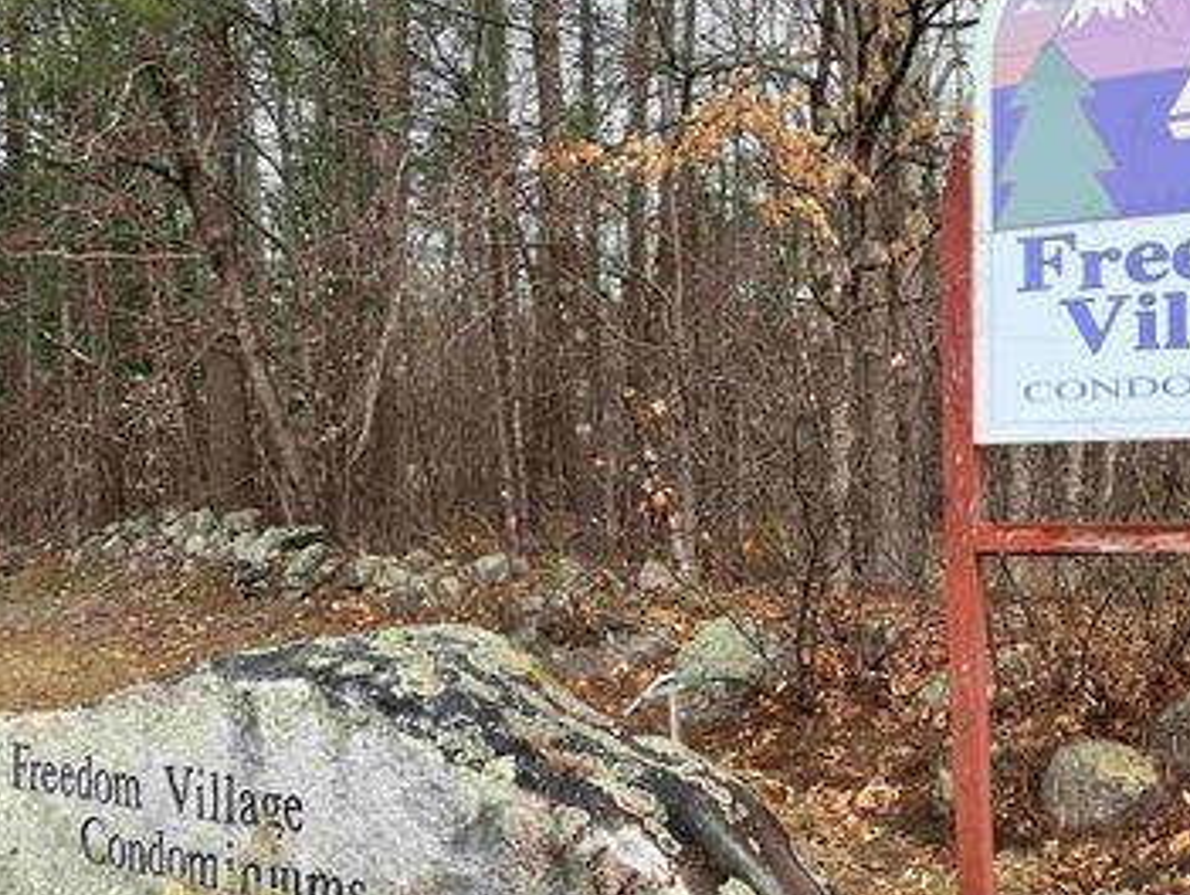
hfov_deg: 49.7
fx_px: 1273
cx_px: 726
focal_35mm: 37
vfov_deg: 38.7
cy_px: 483
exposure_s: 1/816
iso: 32
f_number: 1.8
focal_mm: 4.25
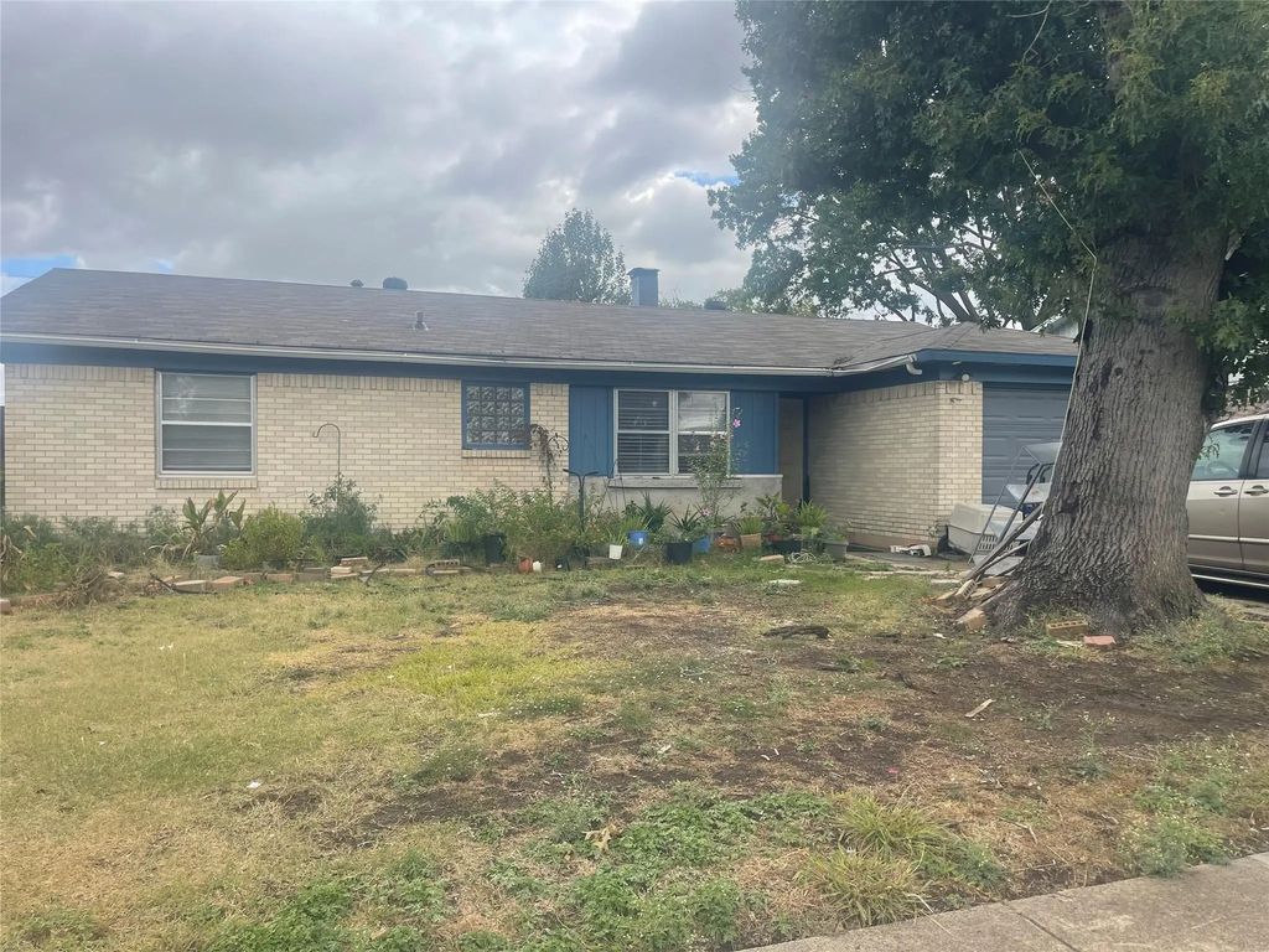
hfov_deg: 69.4
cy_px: 476
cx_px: 634
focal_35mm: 25
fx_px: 916
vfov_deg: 54.9
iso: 32
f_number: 1.6
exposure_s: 1/969
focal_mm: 5.1
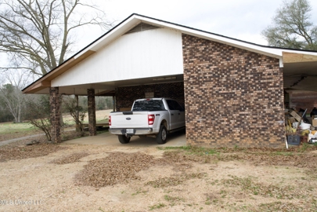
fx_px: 255
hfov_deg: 63.7
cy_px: 106
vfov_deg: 45.0
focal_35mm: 29
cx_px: 158
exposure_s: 1/60
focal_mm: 29
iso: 400
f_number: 16
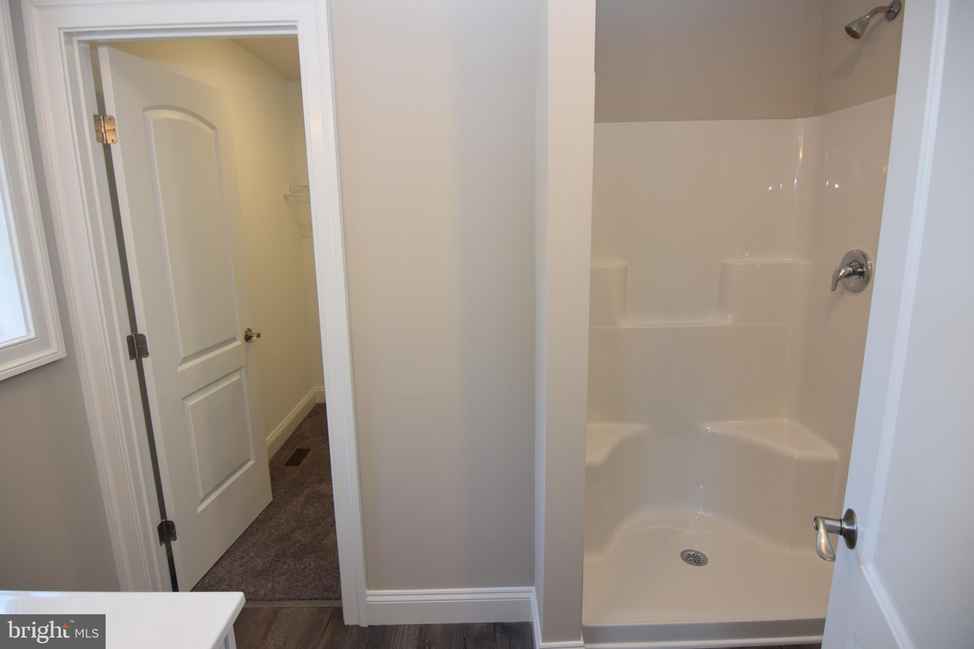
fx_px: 487
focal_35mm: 18
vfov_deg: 67.4
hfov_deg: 90.0
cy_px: 324
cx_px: 487
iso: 400
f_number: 4.5
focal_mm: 12
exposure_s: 1/80
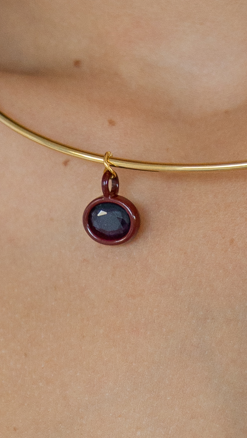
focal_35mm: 224
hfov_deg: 5.4
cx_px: 211
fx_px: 2607
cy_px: 495
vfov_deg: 9.5
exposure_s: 1/250
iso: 500
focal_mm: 43
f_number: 2.8
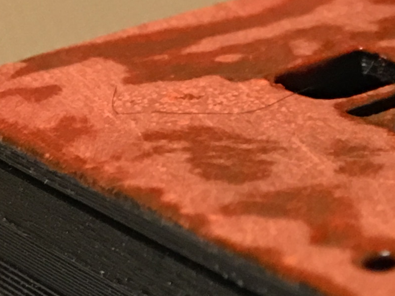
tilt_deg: -30.5
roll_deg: -0.7
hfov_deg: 12.4
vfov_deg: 9.7
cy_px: 469
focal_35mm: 147
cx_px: 679
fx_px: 1678
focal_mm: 4.15
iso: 100
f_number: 2.2
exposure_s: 1/10
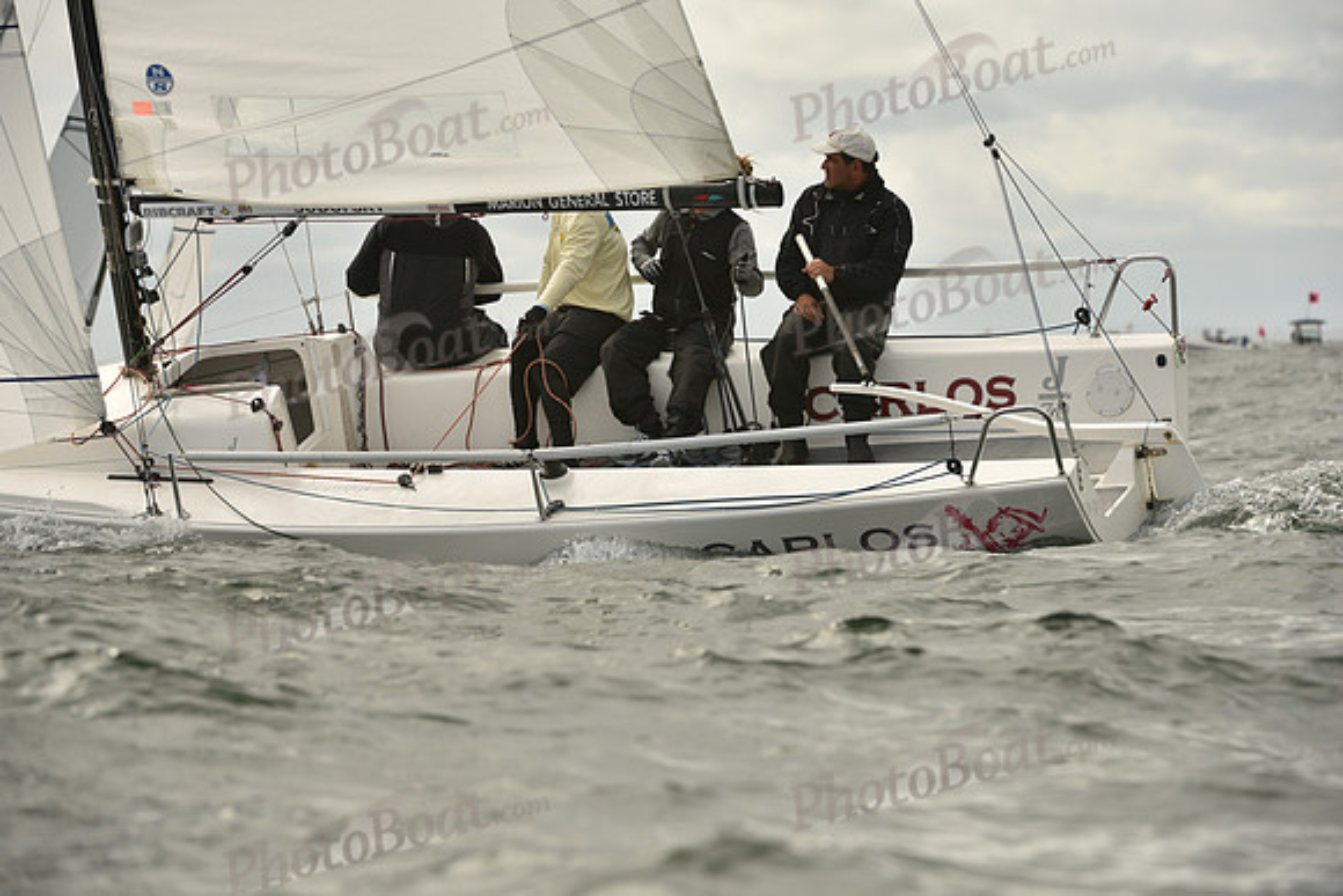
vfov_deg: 6.9
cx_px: 672
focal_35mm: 200
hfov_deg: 10.3
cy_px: 448
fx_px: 7463
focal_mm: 200
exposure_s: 1/1600
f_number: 6.3
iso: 320
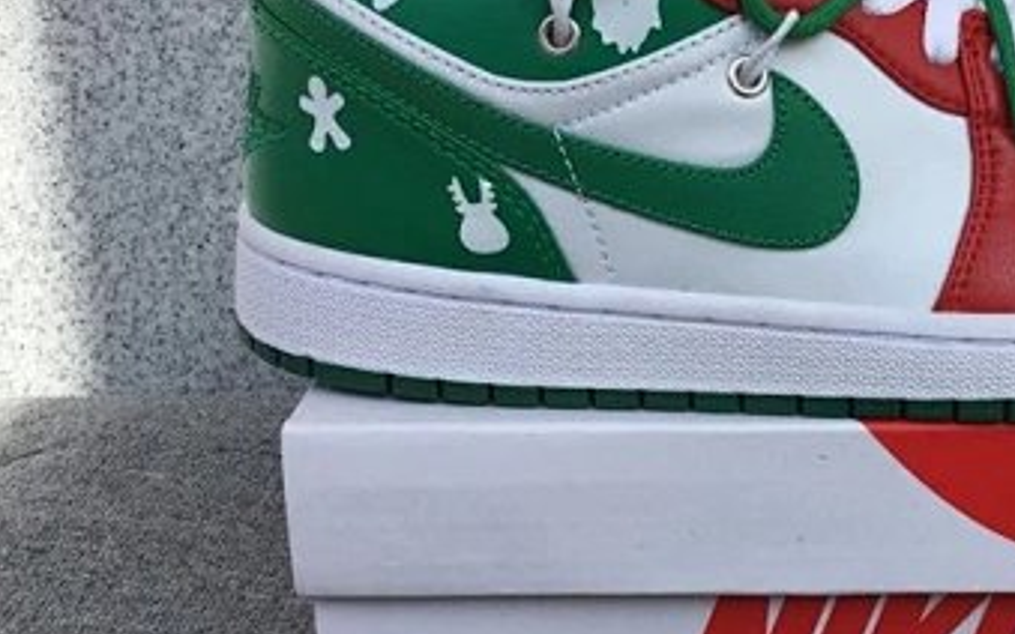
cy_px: 326
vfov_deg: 21.0
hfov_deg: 31.8
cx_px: 859
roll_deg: -0.2
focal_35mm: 62
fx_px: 1715
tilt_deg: -19.7
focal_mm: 3.3
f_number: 2.4
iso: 25
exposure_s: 1/1072
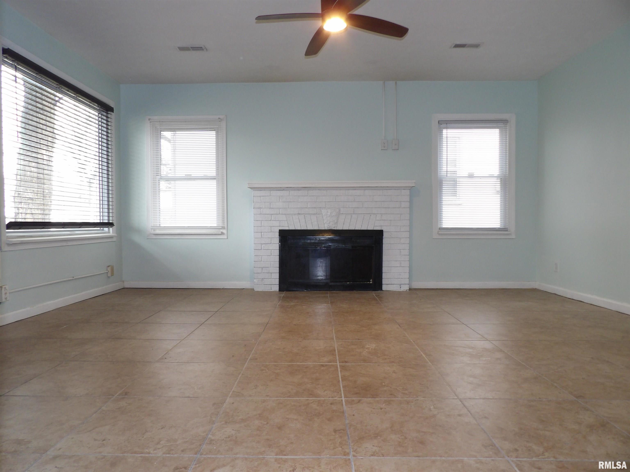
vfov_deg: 56.8
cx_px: 315
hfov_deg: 71.6
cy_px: 236
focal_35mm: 24
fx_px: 437
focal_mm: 4.3
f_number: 3.2
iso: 199
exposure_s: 1/33
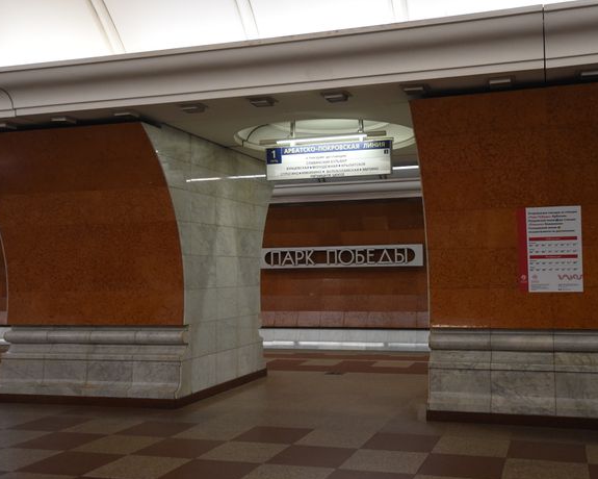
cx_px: 356
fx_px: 708
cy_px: 242
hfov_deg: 45.6
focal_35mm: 40
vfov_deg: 37.3
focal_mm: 35
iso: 4000
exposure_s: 1/250
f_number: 4.5
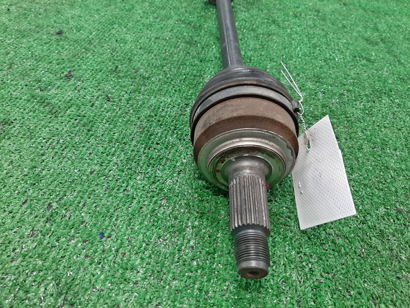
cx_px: 205
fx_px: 308
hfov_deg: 67.3
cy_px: 154
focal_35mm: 26
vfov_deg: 53.1
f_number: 1.7
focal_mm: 3.93
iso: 214
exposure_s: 1/33
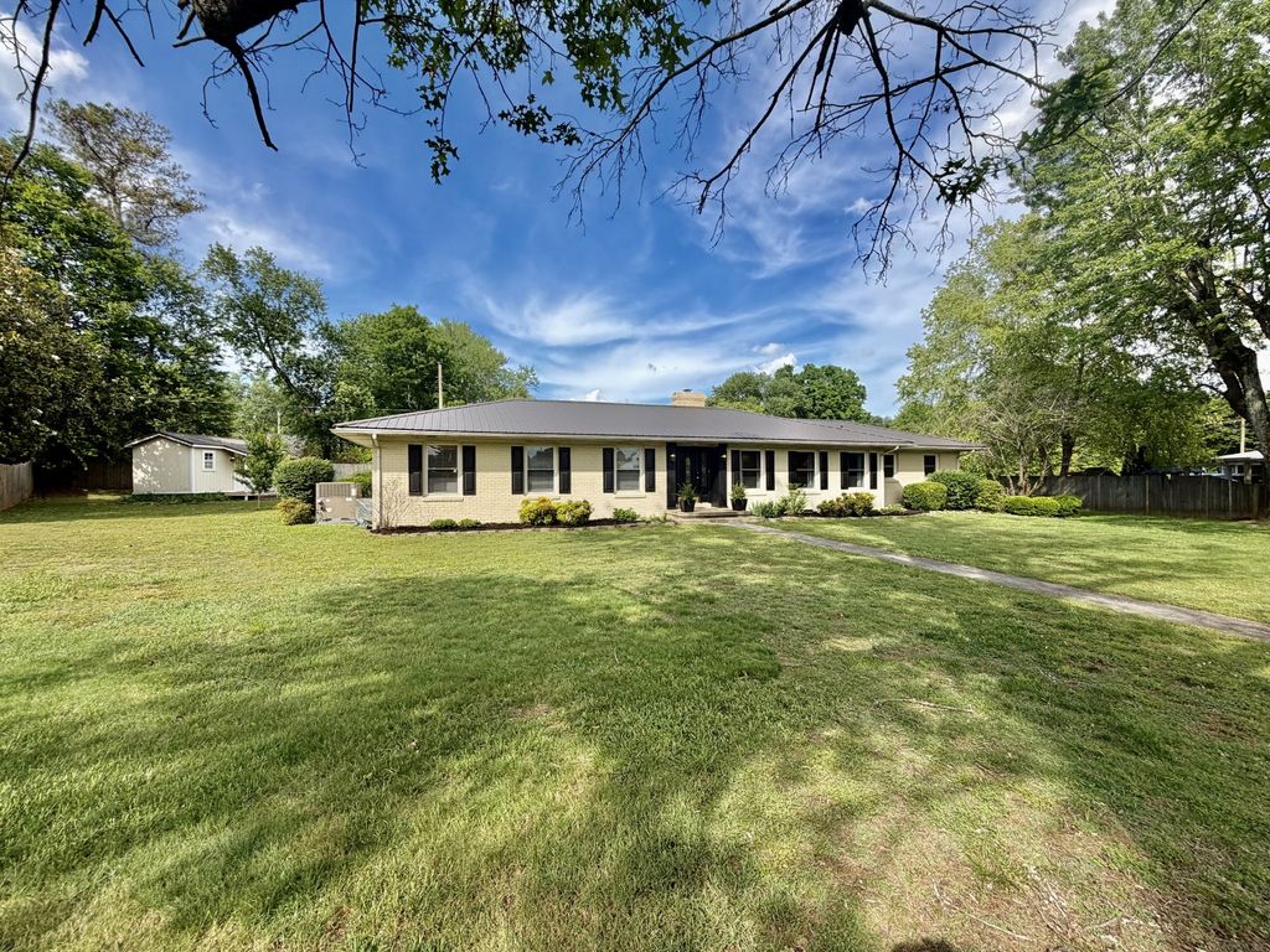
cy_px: 476
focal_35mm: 14
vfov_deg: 85.7
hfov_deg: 102.1
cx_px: 635
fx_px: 514
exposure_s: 1/770
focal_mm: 2.22
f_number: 2.2
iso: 40
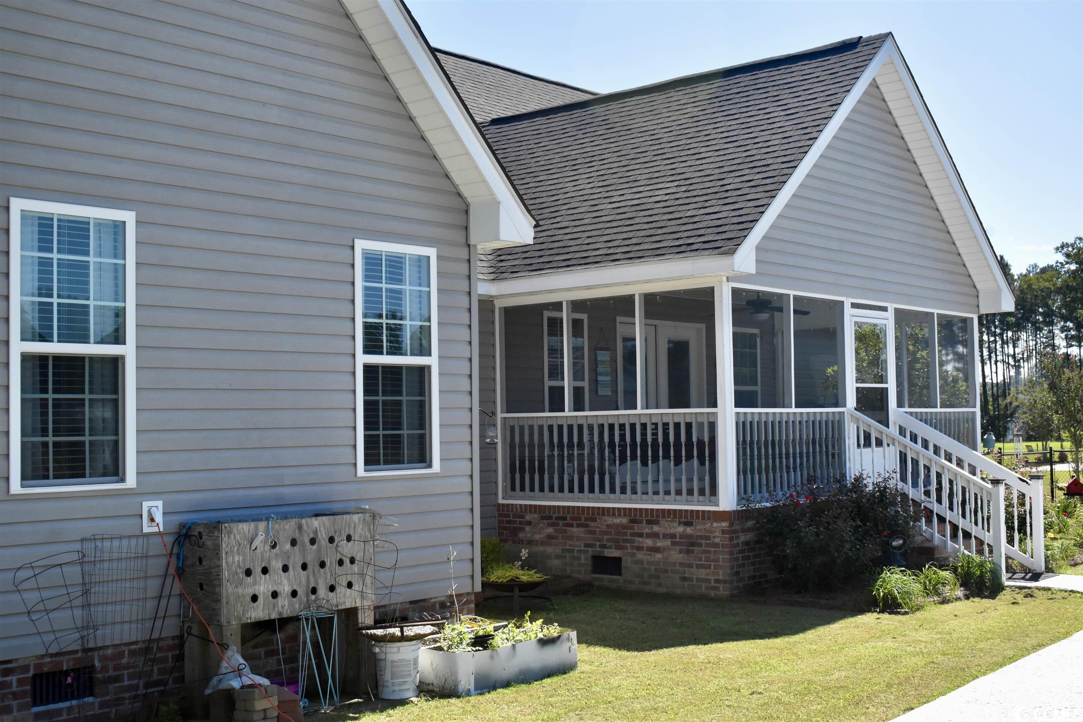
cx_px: 542
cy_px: 361
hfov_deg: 43.6
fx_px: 1354
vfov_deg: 29.9
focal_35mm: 45
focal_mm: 30
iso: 1600
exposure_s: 1/4000
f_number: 6.3
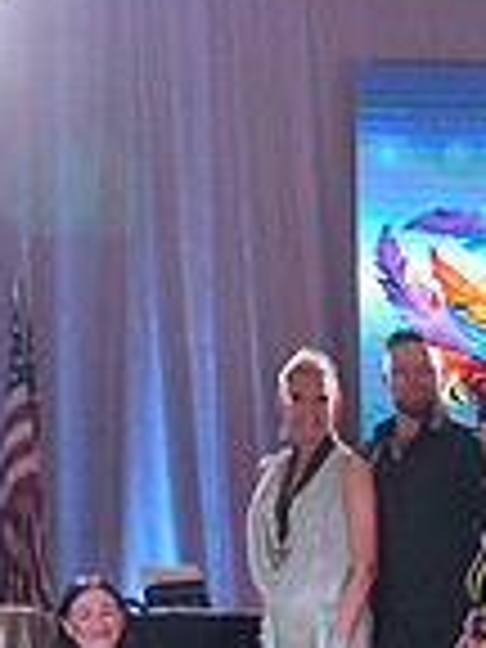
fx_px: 2471
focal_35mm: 132
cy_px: 808
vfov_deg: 14.4
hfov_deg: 10.7
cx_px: 819
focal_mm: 34
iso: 2500
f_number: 4
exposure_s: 1/500
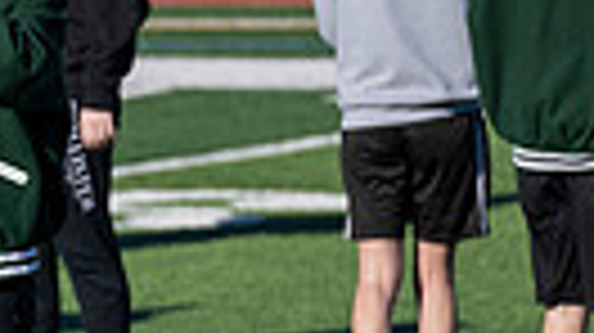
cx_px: -698
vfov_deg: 1.3
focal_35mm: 919
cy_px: 178
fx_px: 14463
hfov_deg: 2.3
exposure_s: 1/2000
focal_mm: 200
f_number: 4
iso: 160
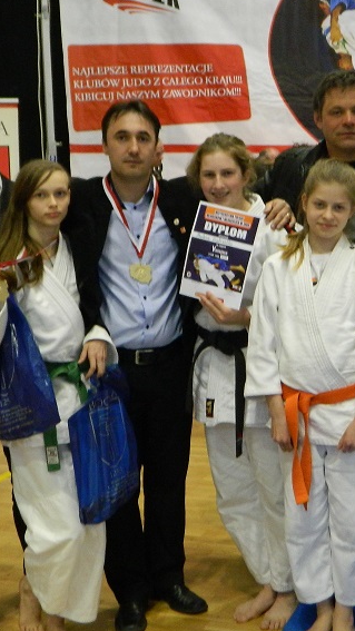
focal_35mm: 61
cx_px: 282
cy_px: 270
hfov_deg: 19.5
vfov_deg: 34.3
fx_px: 1021
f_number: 3.2
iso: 250
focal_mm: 5.6
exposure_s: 1/40
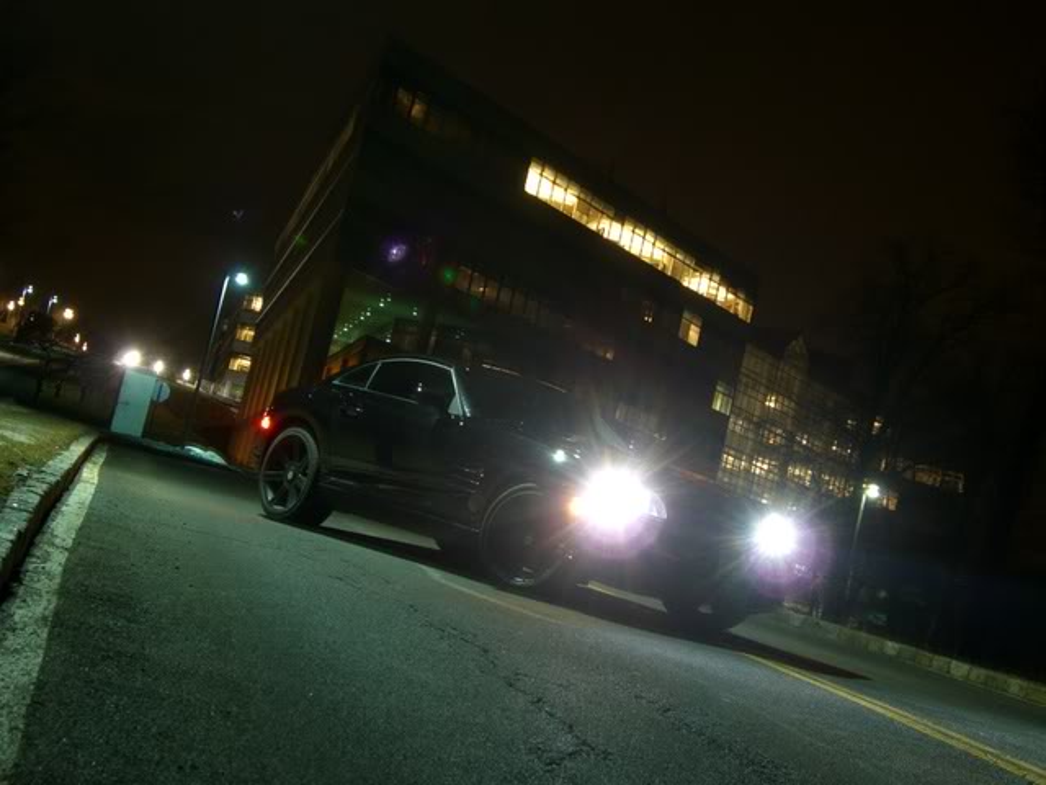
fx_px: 1662
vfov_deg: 26.6
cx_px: 523
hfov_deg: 34.9
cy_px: 392
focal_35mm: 55
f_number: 3.4
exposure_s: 3.2
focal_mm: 11.5
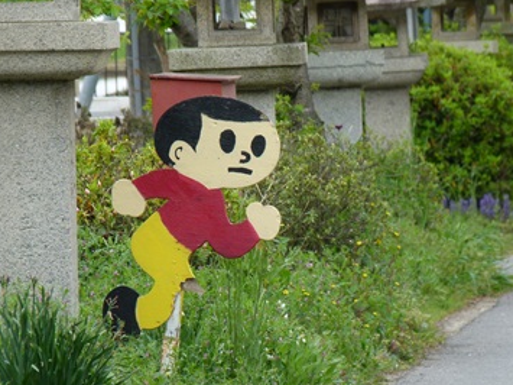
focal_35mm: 555
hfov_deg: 3.6
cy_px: 223
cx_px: 241
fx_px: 8222
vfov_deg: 2.7
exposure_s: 1/100
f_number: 4.5
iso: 100
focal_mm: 73.8
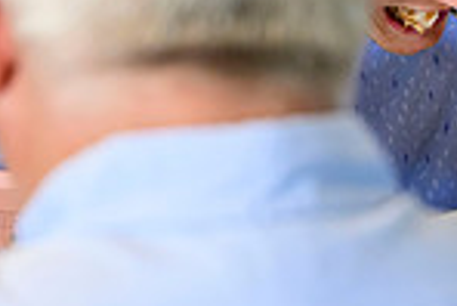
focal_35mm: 301
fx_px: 3825
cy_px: -14
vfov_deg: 4.6
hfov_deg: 6.6
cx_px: -420
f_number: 4
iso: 4000
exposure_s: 1/640
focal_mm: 77
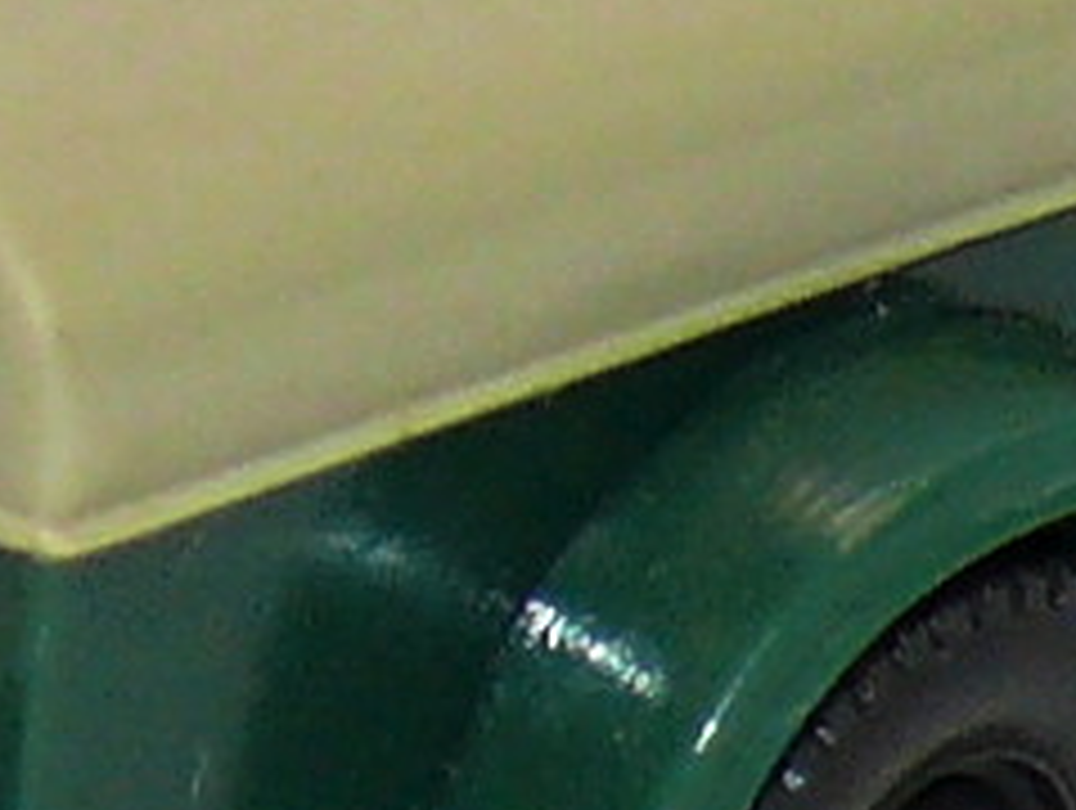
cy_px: 446
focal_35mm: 976
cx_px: -189
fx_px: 30384
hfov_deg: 2.0
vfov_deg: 1.5
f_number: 4
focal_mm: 17.2
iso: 100
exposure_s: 1/30
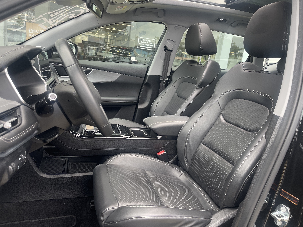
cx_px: 152
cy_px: 114
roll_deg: -7.2
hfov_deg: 69.4
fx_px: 219
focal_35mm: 25
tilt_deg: -13.8
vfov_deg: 54.9
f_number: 1.6
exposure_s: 1/120
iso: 40
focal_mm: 5.1
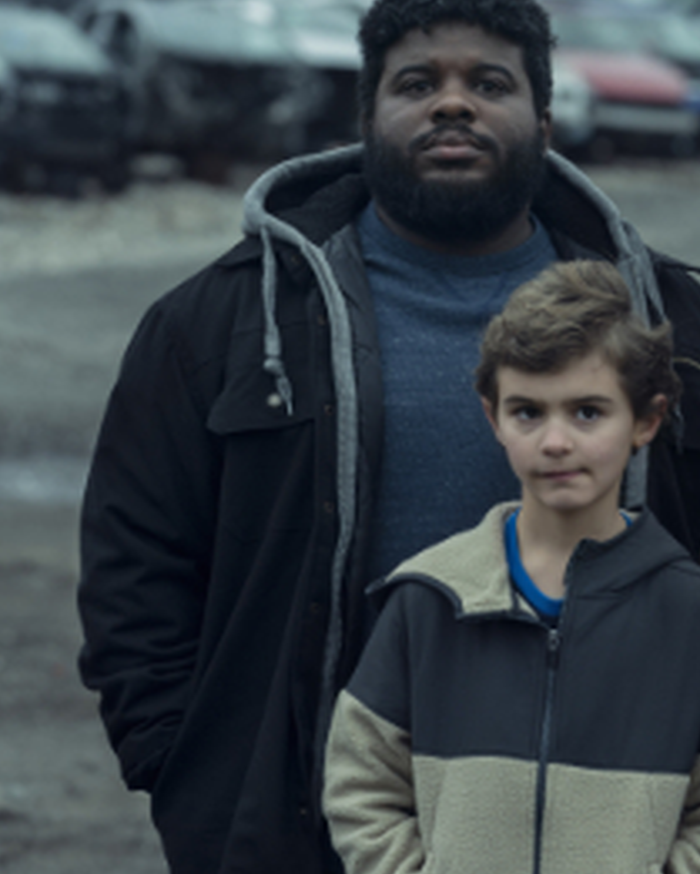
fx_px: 6160
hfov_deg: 6.5
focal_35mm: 238
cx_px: 640
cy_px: 398
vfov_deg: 8.1
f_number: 5.6
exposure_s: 1/250
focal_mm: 147
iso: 200
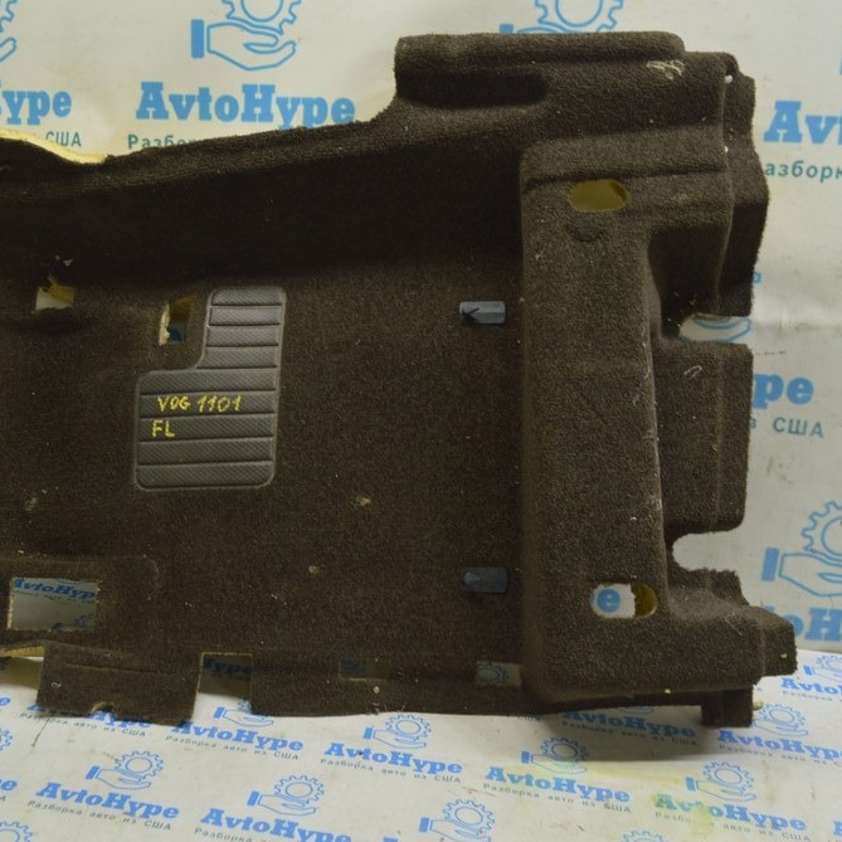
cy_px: 425
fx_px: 1073
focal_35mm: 39
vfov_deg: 42.8
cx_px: 295
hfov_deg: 42.4
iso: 400
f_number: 5.6
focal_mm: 20
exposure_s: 1/20
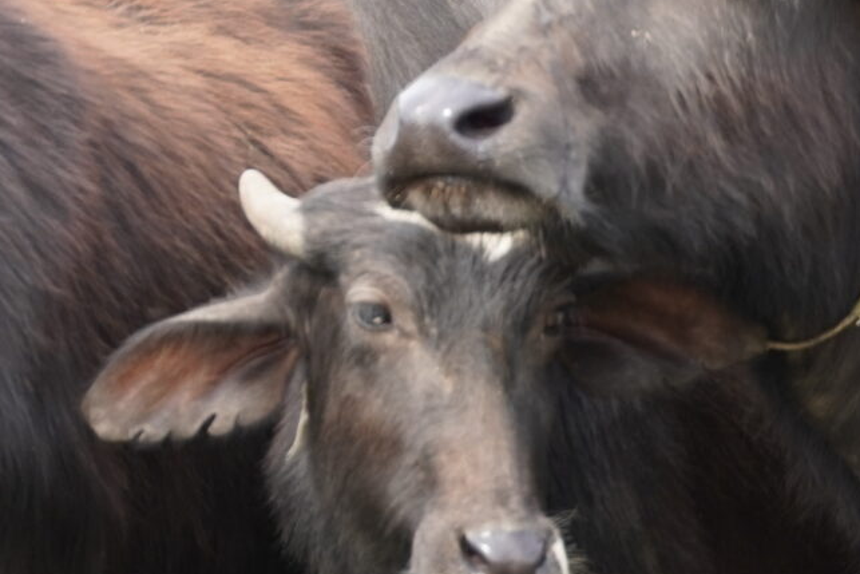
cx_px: -332
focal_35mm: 394
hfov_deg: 5.2
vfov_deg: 3.5
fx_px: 9414
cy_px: 345
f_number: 5.6
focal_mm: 66
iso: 250
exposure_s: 1/160
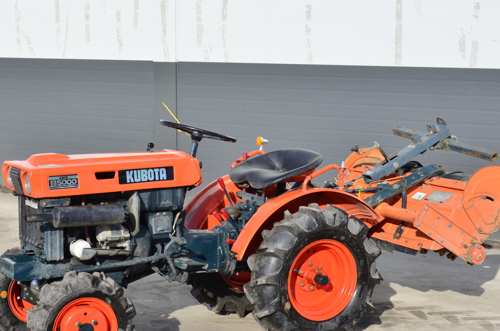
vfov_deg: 17.7
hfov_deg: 26.4
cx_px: 190
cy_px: 187
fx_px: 1063
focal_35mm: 77
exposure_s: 1/250
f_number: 10
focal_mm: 35
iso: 125
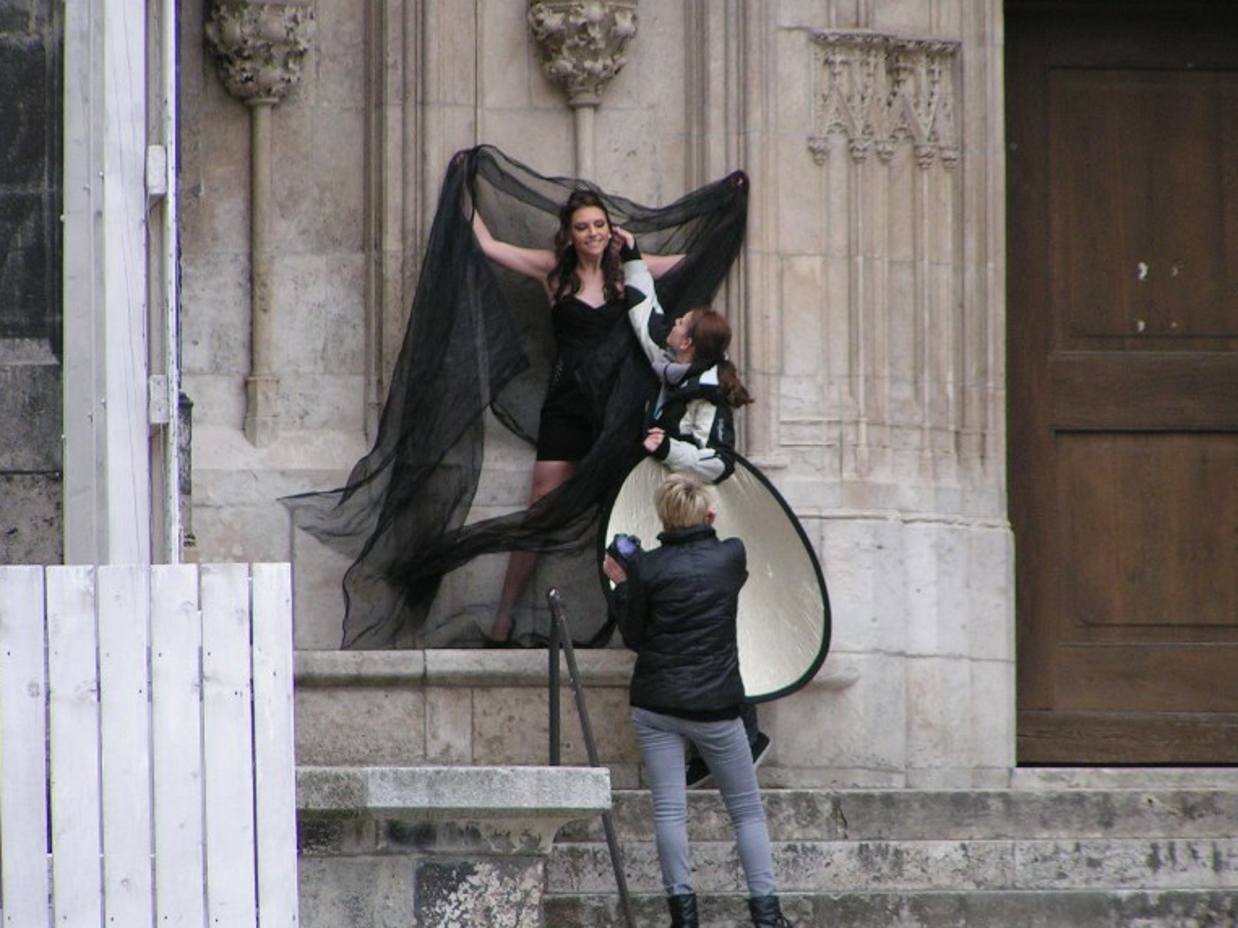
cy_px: 449
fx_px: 12229
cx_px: 641
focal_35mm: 342
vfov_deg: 4.3
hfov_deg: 5.8
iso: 100
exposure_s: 1/400
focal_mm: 49.8
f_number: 3.5
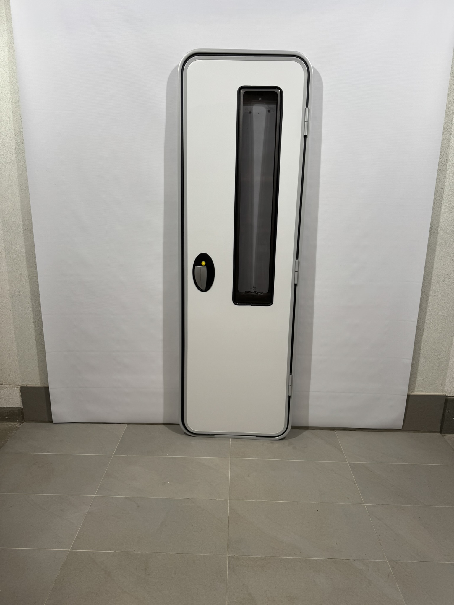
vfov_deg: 71.6
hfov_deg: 56.8
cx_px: 227
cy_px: 302
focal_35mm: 24
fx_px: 420
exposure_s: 1/218
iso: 64
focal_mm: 6.76
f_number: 1.78
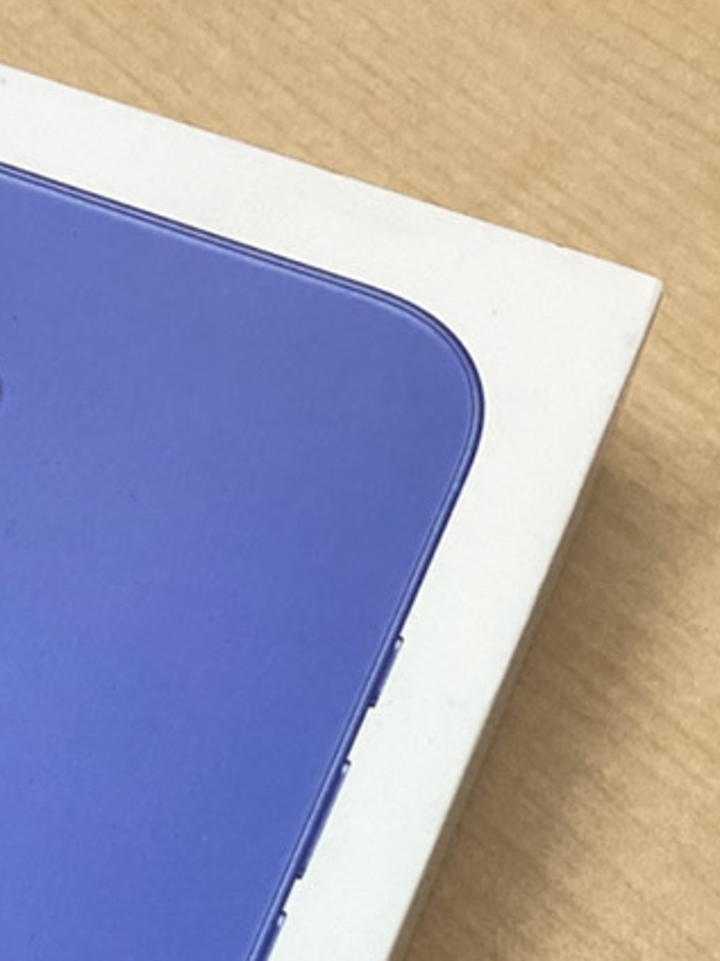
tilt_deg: -70.4
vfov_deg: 20.8
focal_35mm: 88
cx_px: 30
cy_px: 1152
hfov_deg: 16.5
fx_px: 2442
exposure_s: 1/120
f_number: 2.4
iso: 100
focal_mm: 3.3
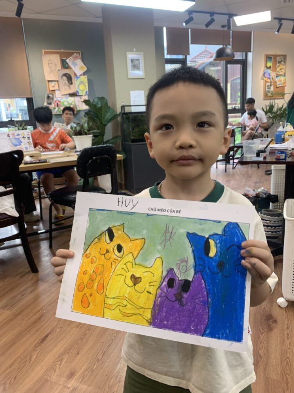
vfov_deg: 67.3
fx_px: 294
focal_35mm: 26
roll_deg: +3.4
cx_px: 147
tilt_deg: -14.7
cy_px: 196
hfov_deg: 53.1
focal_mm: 4.25
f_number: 1.8
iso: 100
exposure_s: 1/110
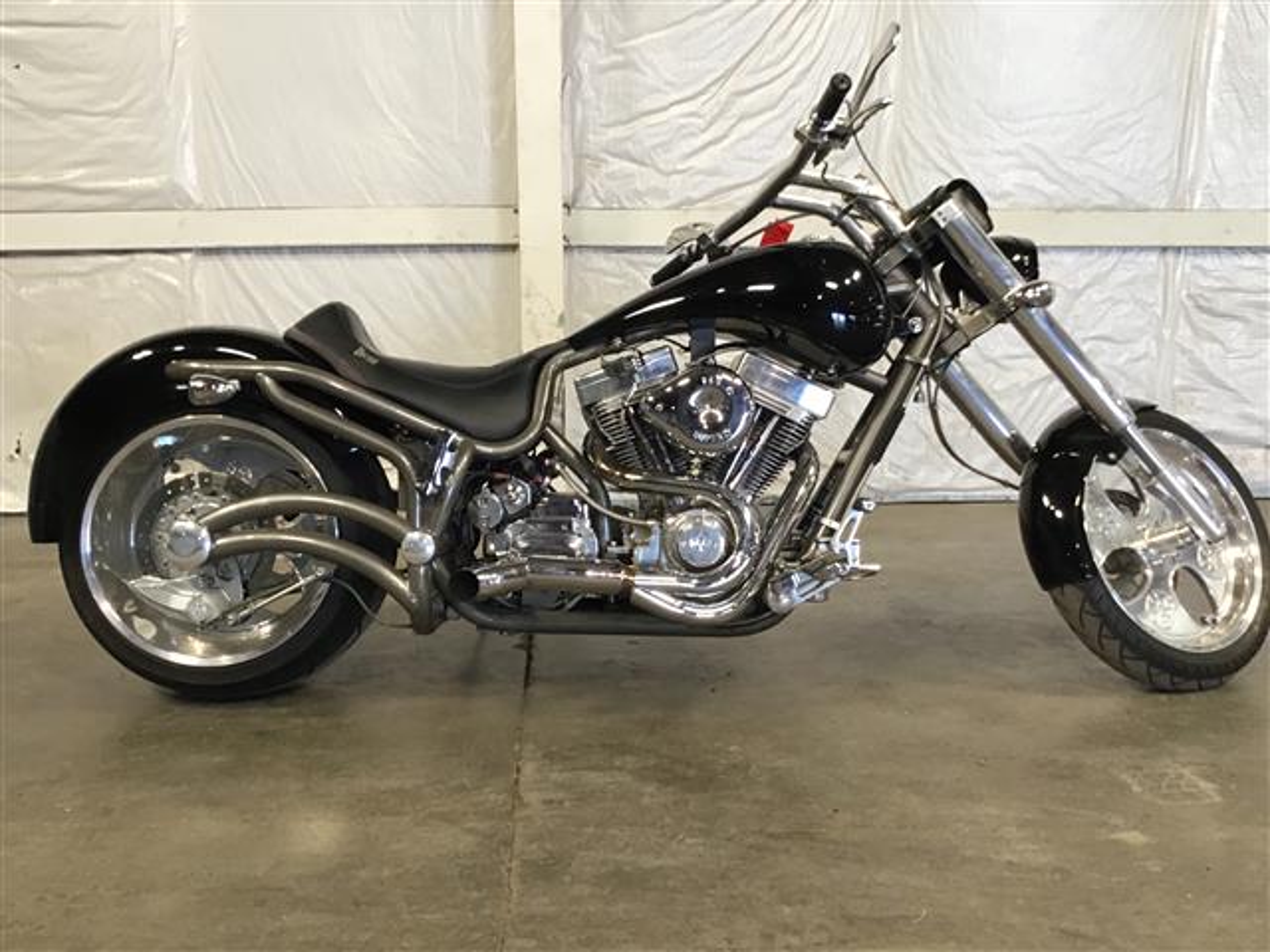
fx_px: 1137
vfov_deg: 45.4
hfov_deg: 58.4
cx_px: 635
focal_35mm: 31
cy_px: 476
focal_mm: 3.3
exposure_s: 1/30
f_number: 2.4
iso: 64
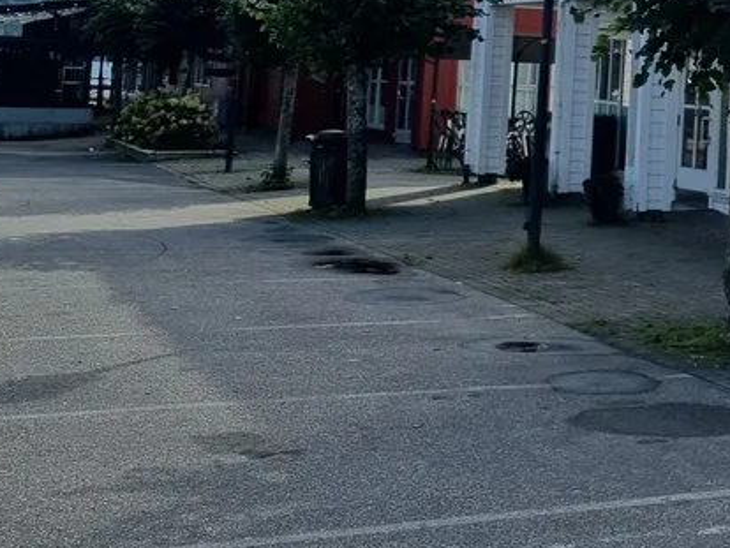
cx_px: 802
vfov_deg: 20.5
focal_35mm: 69
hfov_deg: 26.0
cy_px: -31
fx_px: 1456
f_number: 1.8
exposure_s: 1/4048
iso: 50
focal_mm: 5.4
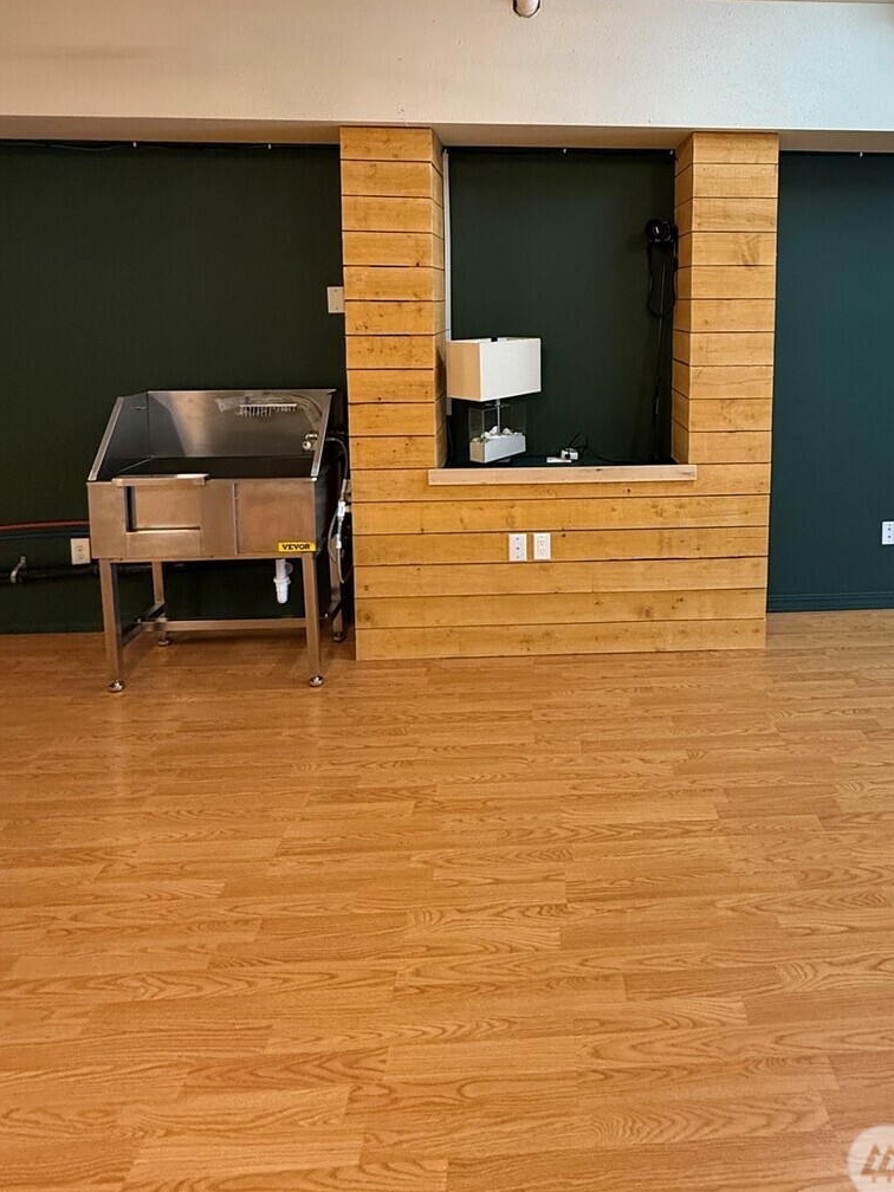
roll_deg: -1.0
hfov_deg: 64.8
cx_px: 570
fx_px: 689
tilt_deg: -5.3
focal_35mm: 20
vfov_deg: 78.2
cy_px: 367
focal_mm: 2.22
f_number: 2.2
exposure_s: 1/60
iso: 400
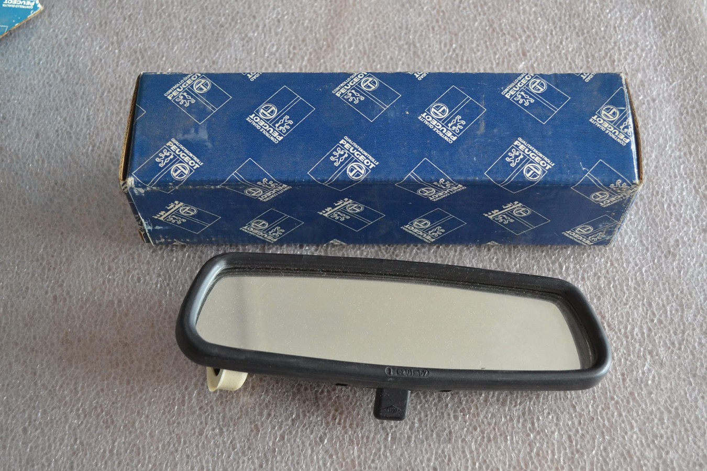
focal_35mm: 48
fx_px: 943
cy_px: 236
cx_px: 354
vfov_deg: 28.1
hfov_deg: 41.1
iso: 1600
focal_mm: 32
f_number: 4.8
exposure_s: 1/60
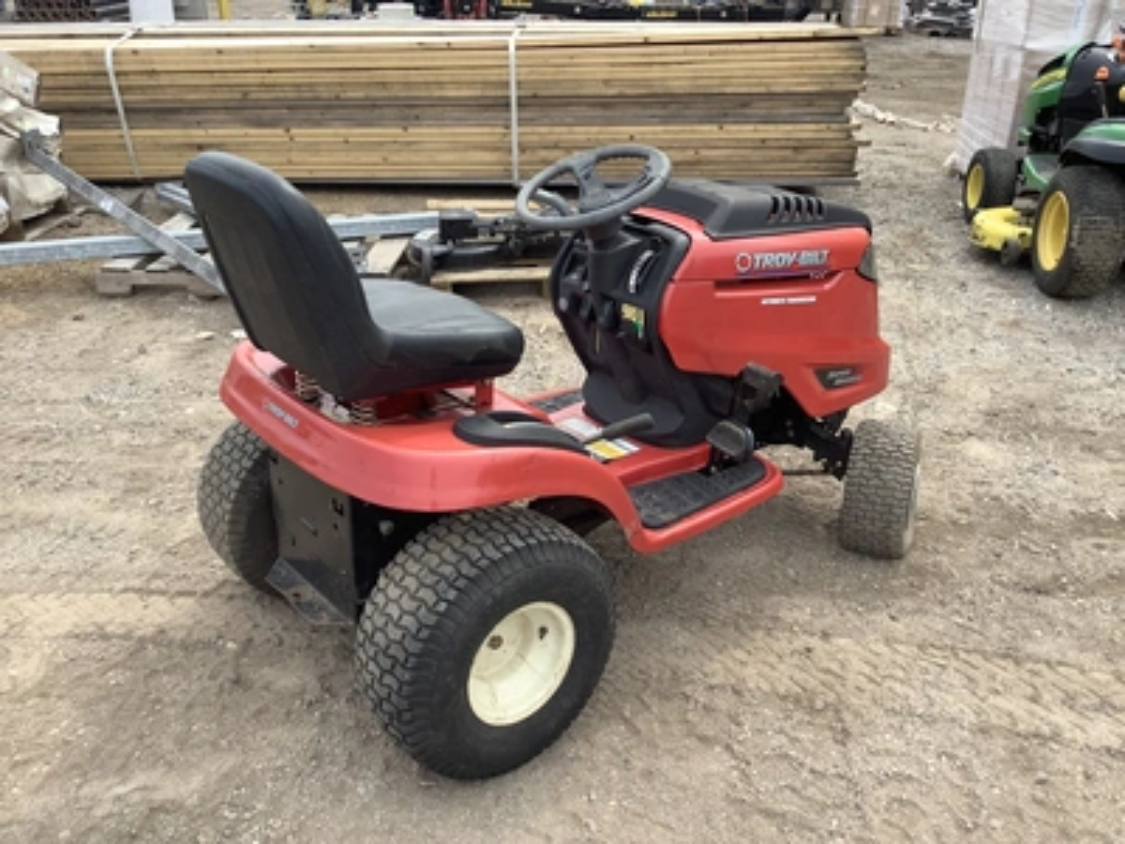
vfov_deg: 45.4
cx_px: 562
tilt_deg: -26.1
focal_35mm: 31
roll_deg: +1.5
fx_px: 1007
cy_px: 422
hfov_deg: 58.4
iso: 25
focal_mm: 3.3
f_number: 2.4
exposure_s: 1/448
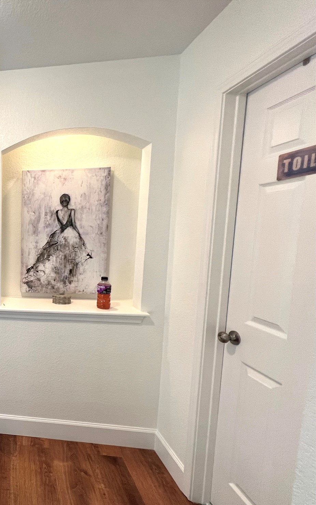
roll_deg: +0.3
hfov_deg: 46.0
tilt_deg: -5.6
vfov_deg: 88.0
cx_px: -32
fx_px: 262
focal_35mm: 19
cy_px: 260
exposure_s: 1/120
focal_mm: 1.57
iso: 160
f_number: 1.8
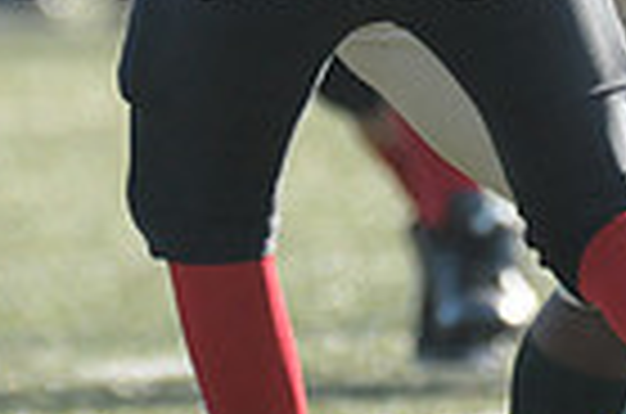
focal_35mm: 1880
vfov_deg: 0.7
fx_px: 32616
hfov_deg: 1.1
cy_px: -200
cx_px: 270
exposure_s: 1/4000
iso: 1600
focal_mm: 300
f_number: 4
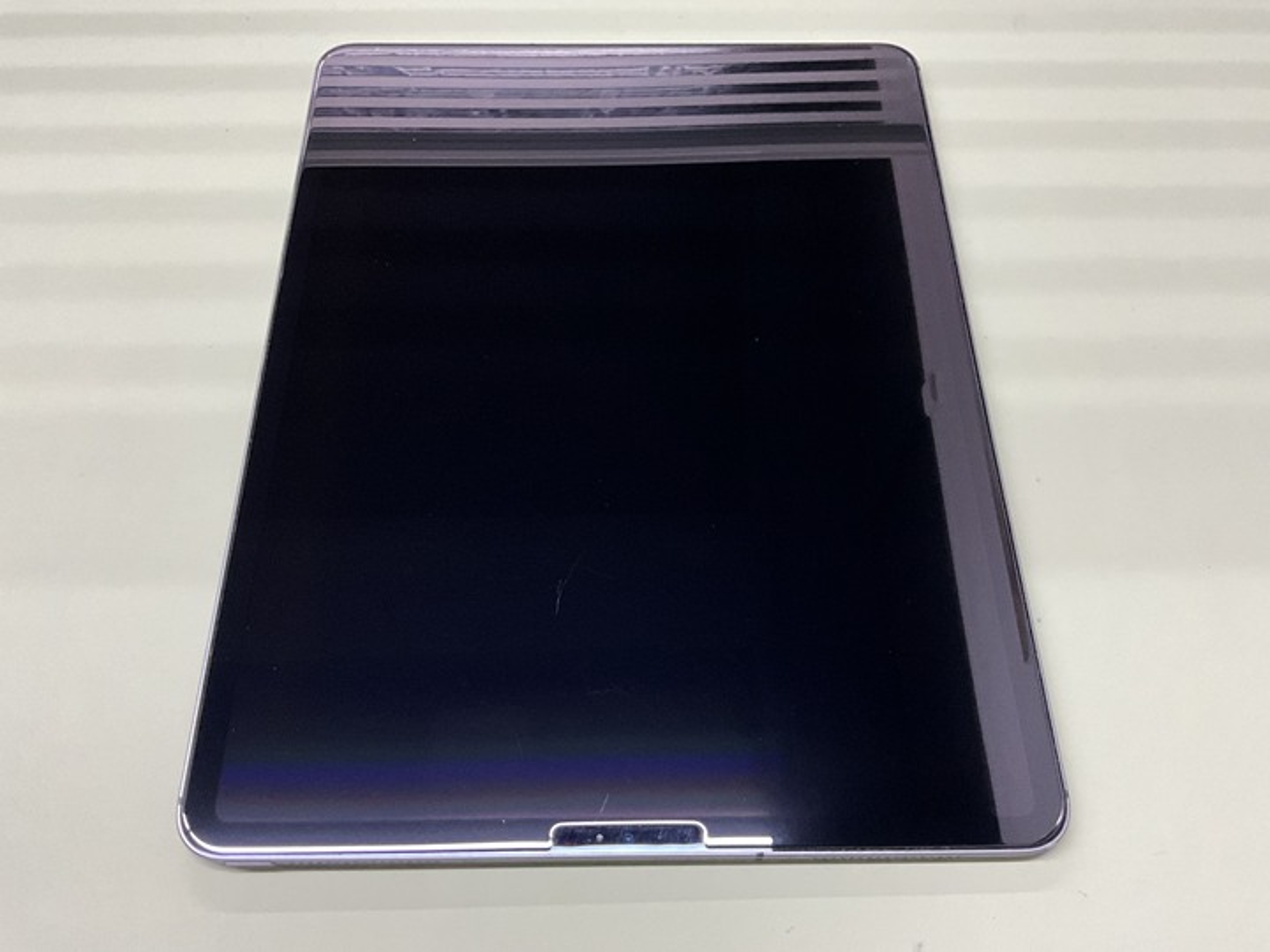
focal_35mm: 29
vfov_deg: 48.2
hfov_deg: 61.7
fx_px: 1064
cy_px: 476
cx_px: 635
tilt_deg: -61.9
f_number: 1.8
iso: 250
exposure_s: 1/60
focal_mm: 3
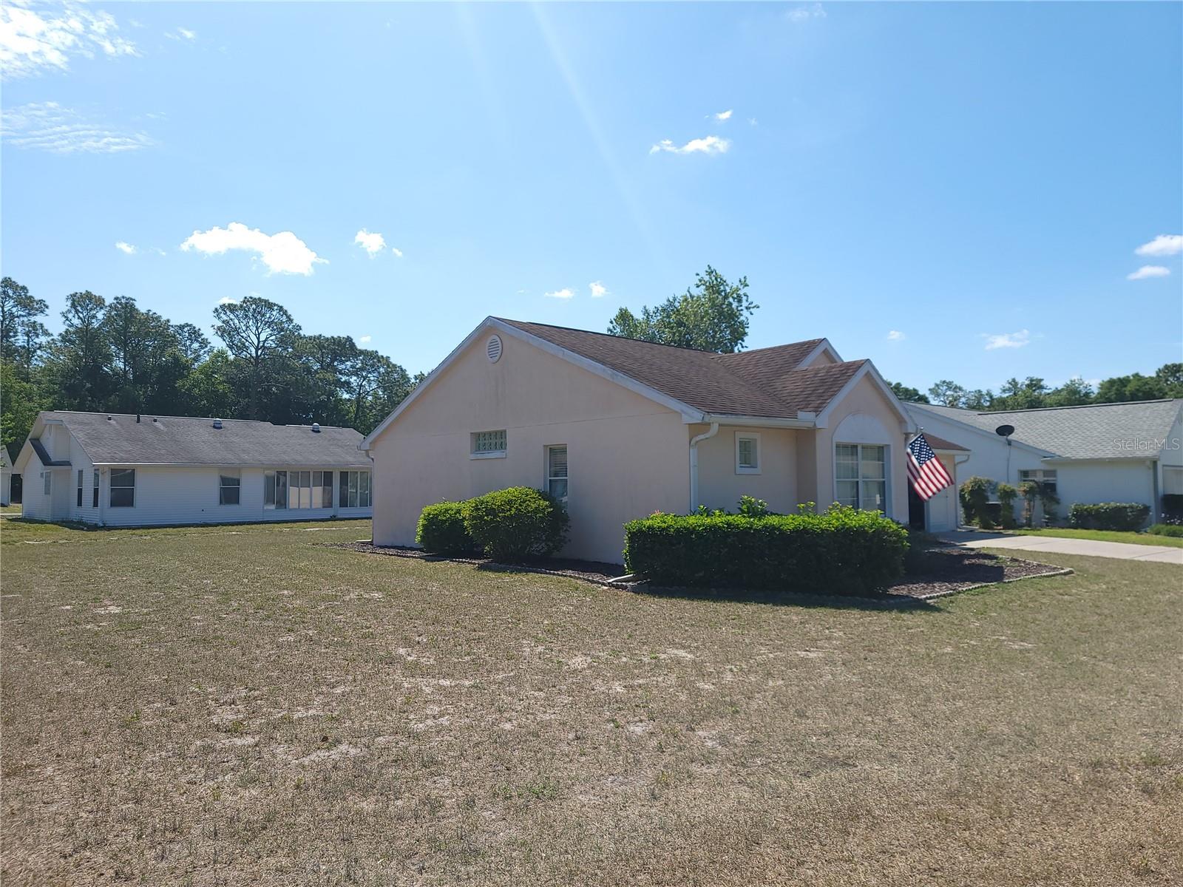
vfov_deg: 56.8
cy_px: 444
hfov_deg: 71.6
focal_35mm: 24
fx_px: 820
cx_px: 592
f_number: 1.8
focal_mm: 6.7
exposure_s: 1/692
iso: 16
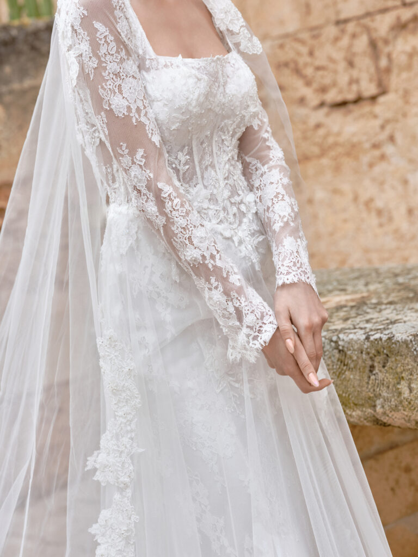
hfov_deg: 17.0
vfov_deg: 22.5
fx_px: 1401
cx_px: 209
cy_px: 278
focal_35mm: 87
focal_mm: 110
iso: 500
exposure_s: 1/125
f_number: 5.6
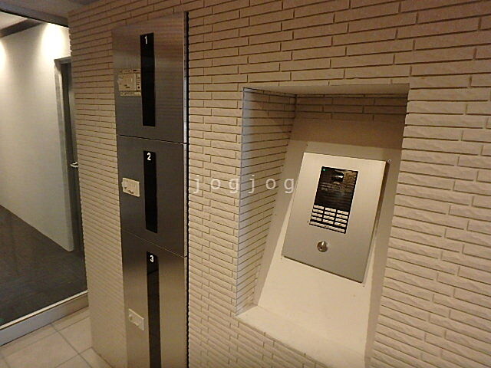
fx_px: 298
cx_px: 246
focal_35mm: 21
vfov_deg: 63.4
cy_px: 184
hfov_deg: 79.0
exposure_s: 1/30
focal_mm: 3.7
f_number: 3.5
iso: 640
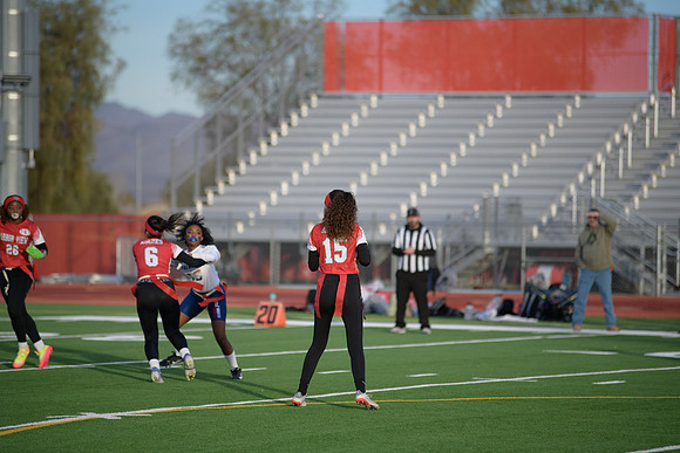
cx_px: 340
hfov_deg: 10.3
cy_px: 226
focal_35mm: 200
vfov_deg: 6.9
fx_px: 3778
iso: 640
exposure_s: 1/4000
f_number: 2.8
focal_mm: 200
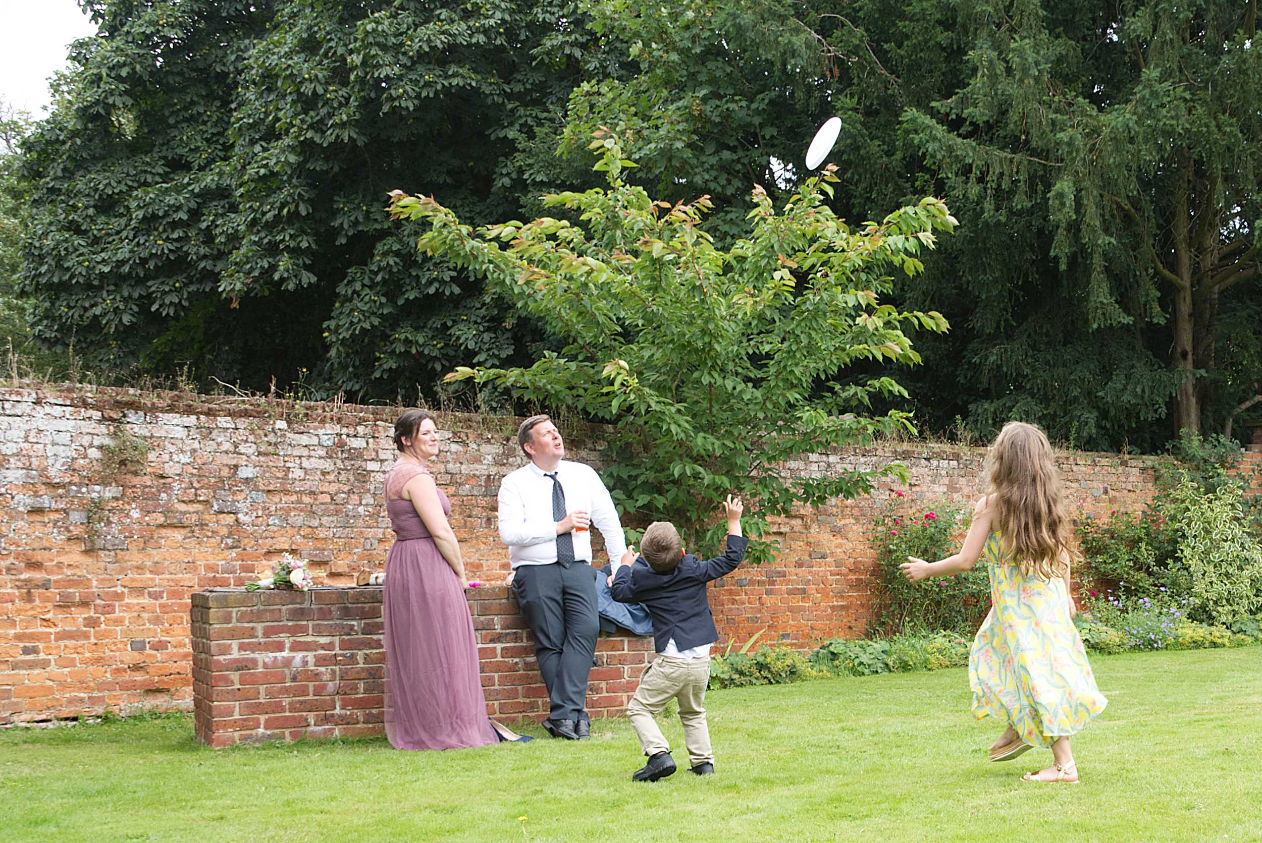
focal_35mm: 28
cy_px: 422
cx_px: 631
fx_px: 982
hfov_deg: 65.4
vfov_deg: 46.5
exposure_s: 1/200
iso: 640
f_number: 8
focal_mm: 28
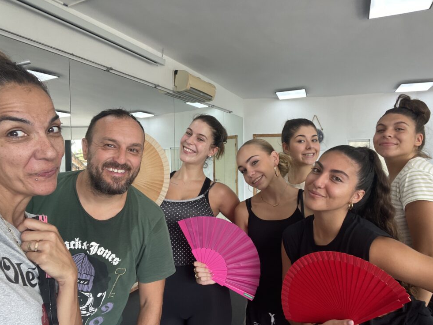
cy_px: 168
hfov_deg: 71.6
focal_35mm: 24
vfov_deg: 56.8
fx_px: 300
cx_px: 224
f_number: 2.2
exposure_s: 1/119
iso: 100
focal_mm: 2.71
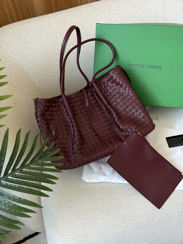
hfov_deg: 30.3
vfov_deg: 39.7
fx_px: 338
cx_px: 92
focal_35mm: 48
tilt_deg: -47.7
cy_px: 122
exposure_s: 1/60
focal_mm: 6.76
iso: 100
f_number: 1.78
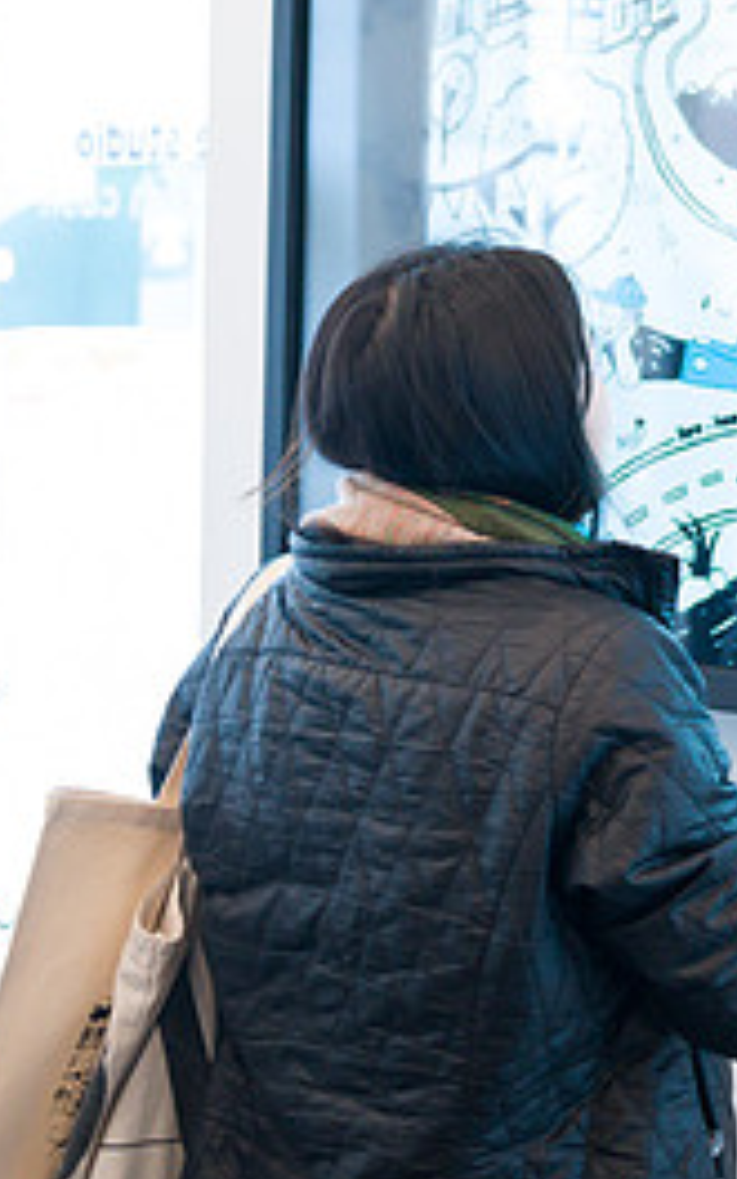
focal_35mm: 85
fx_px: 2732
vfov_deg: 24.2
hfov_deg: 14.9
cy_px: 353
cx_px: 875
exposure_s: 1/200
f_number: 3.5
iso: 2500
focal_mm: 38
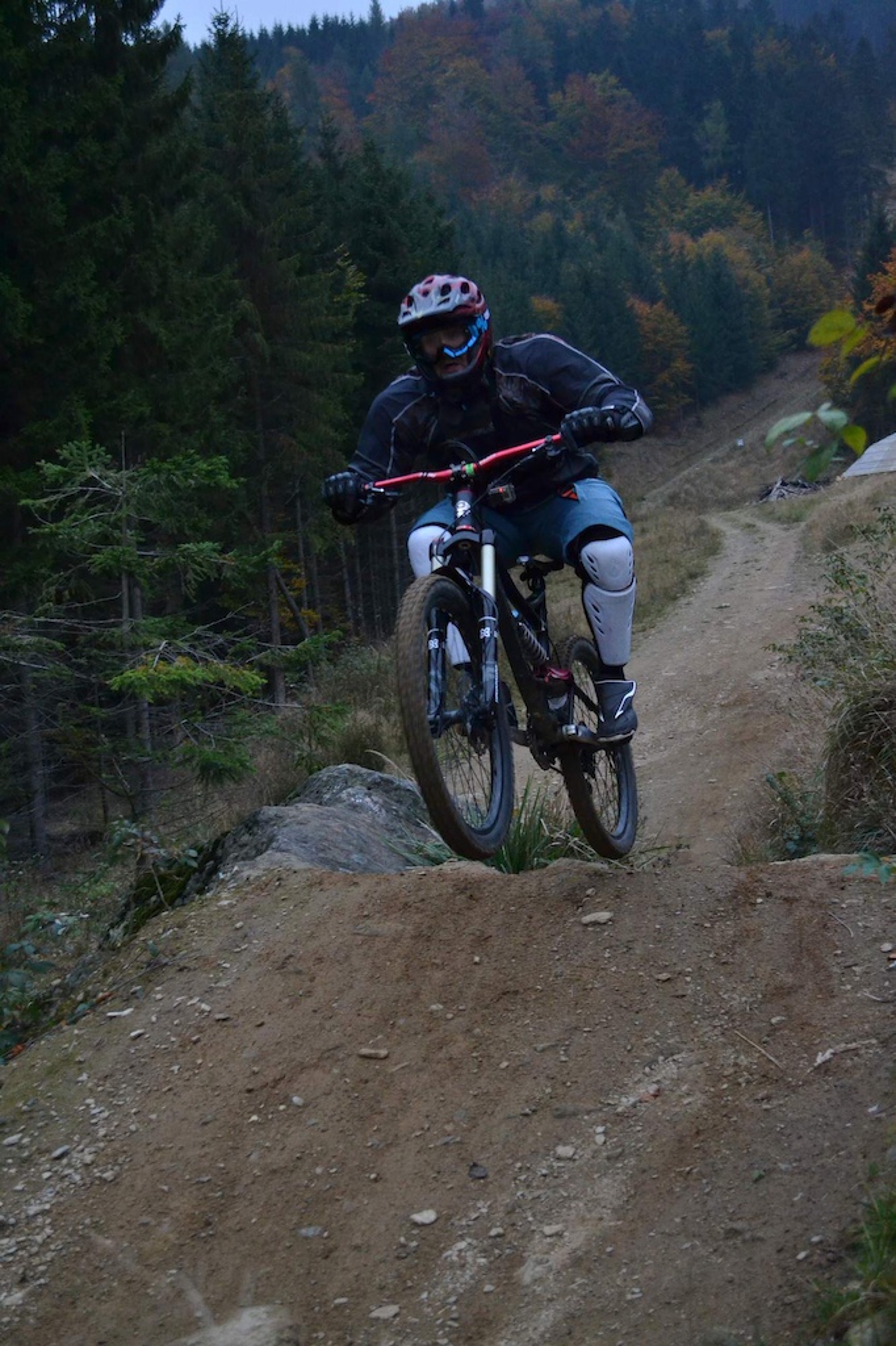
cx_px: 448
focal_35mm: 48
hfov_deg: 28.1
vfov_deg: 41.1
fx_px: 1793
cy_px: 673
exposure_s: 1/400
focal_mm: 32
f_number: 4.8
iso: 1600
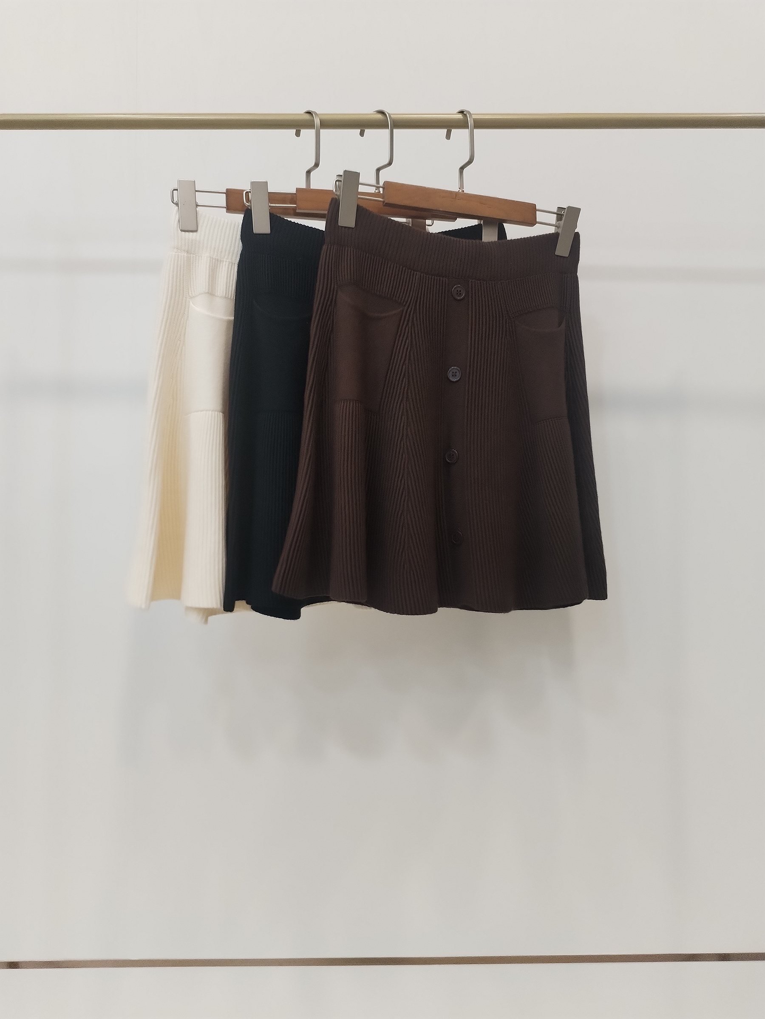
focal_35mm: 29
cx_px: 382
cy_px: 510
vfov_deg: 61.7
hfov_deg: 48.2
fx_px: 855
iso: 425
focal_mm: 4.75
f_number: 1.8
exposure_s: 1/60
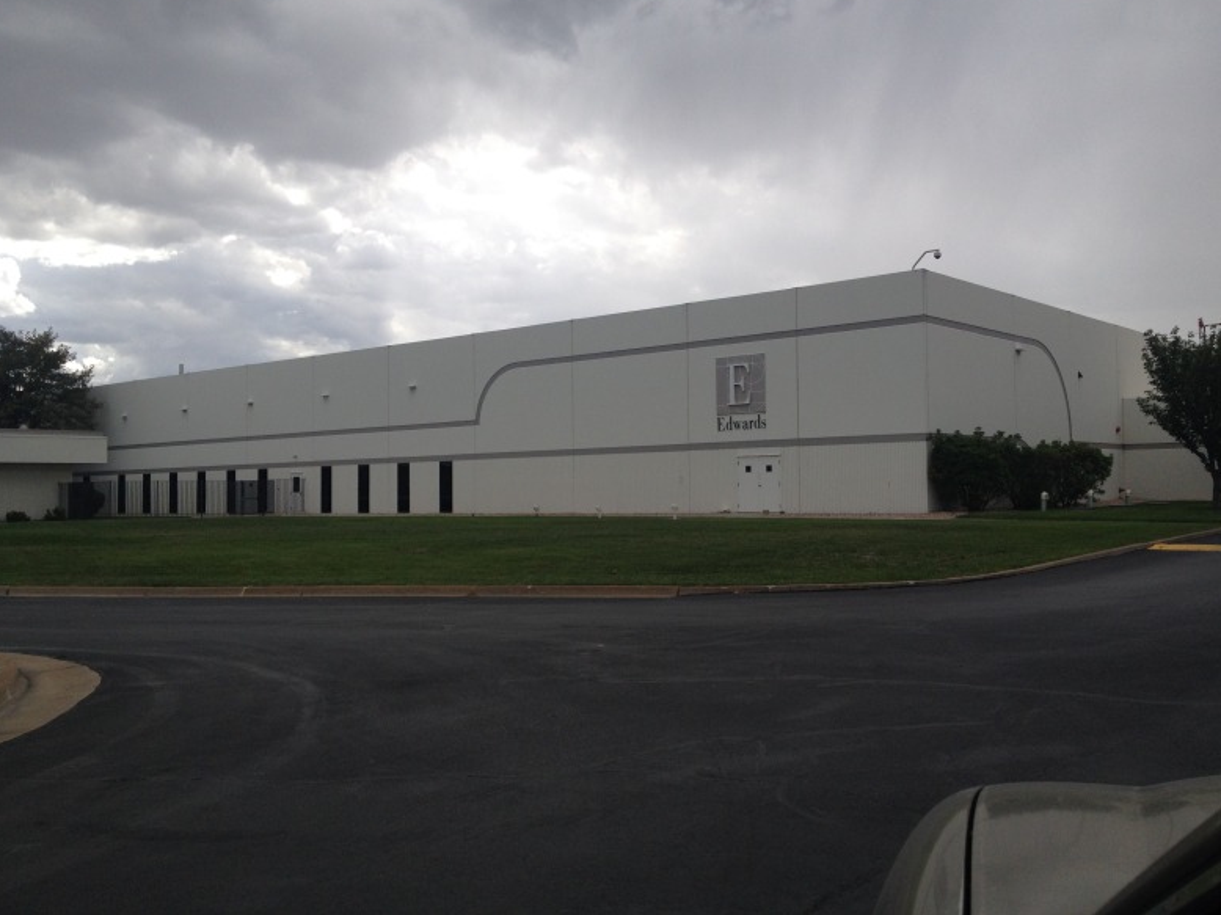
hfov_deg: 51.4
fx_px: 1269
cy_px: 447
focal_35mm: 36
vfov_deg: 39.6
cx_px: 618
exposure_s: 1/1200
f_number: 2.4
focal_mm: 4.28
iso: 50
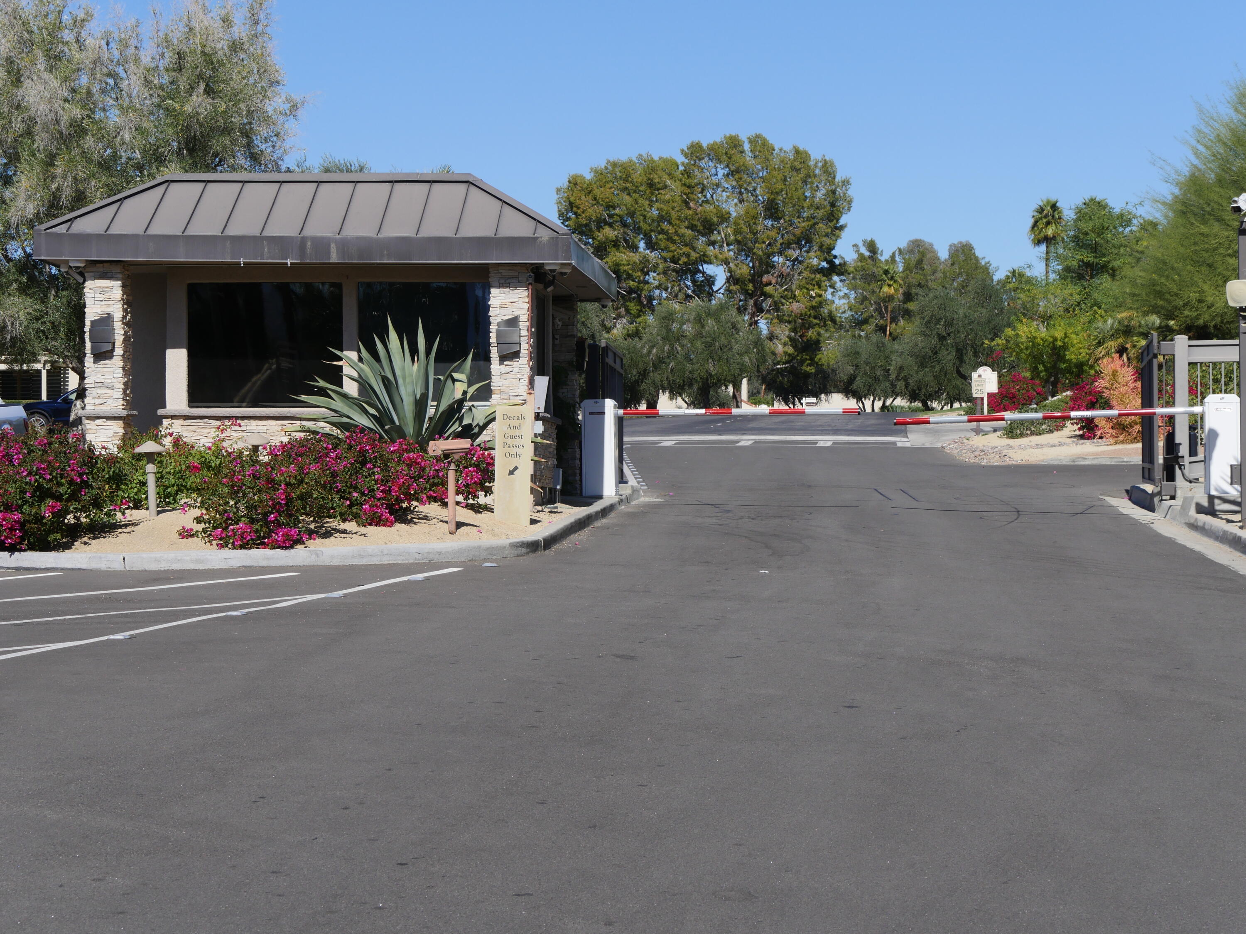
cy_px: 467
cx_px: 623
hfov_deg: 26.3
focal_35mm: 74
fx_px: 2664
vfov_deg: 19.9
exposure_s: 1/400
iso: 200
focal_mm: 37
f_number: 9
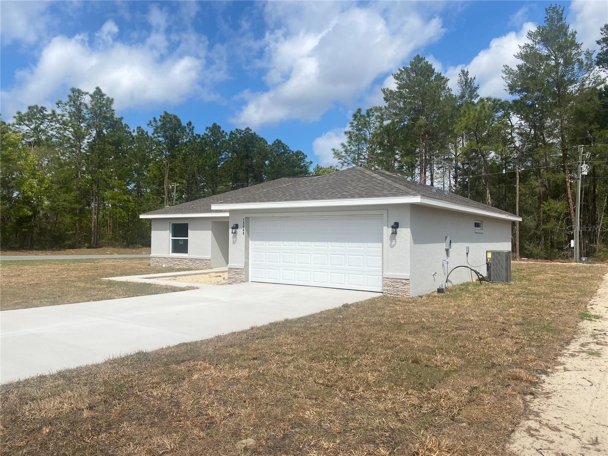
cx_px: 304
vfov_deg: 53.1
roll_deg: -0.9
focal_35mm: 26
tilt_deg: +1.1
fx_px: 457
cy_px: 228
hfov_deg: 67.3
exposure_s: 1/4274
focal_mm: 4.25
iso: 32
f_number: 1.8
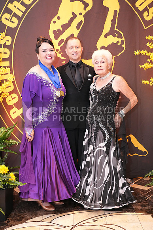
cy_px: 115
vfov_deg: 46.4
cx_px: 76
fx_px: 268
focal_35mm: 42
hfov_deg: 31.9
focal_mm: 42
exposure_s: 1/200
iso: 6400
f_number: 4.5
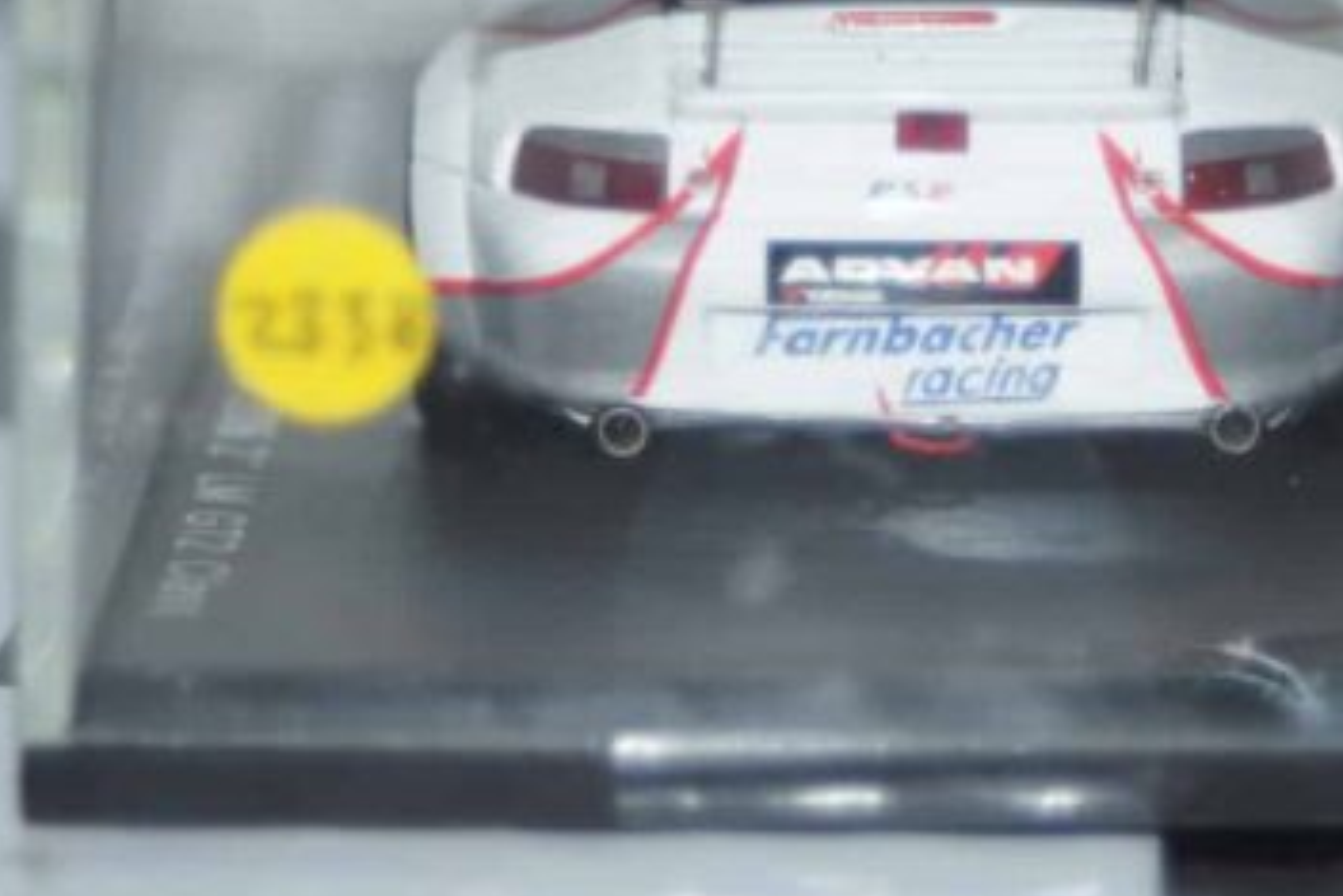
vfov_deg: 7.7
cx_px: 935
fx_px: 6680
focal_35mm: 179
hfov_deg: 11.5
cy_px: 377
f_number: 5.6
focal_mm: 70
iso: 250
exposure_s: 1/100
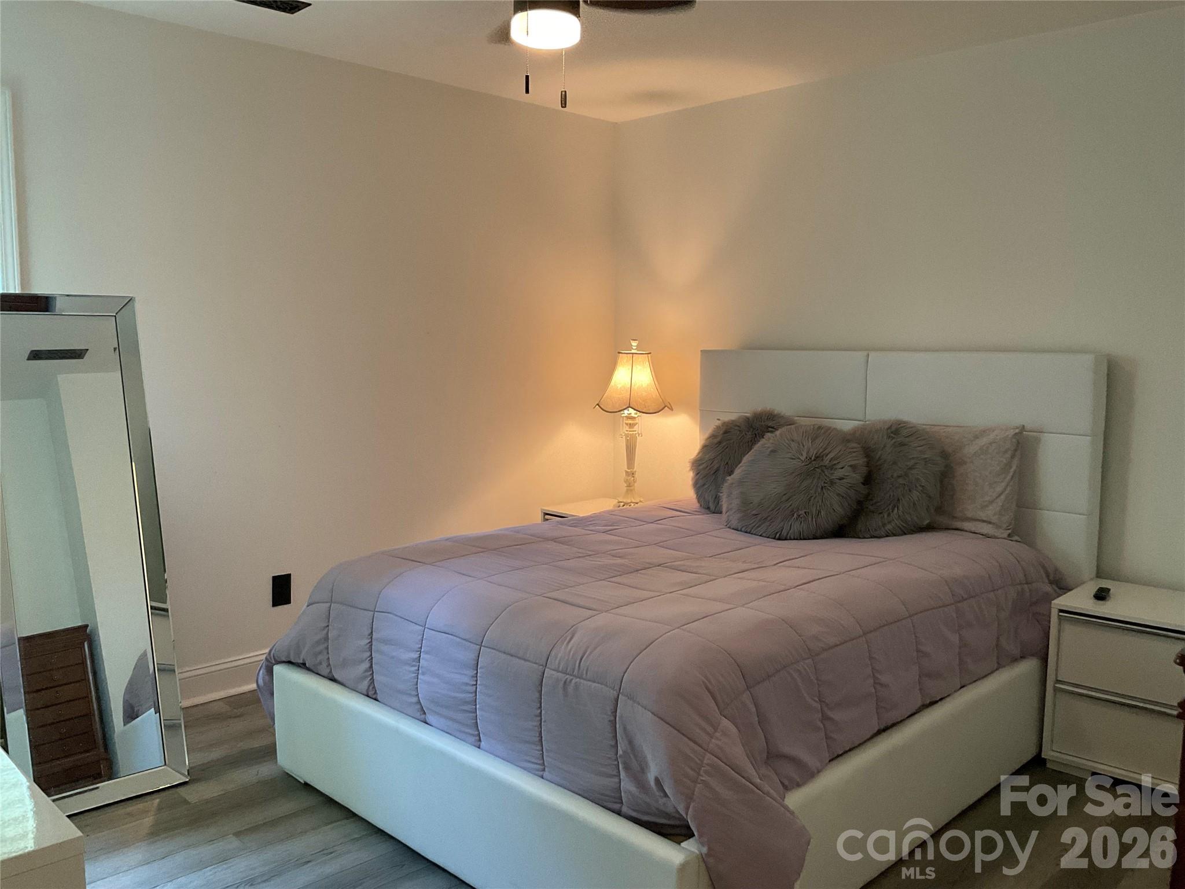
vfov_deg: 48.2
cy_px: 444
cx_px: 592
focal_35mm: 29
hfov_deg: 61.7
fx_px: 993
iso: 160
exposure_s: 1/60
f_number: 1.8
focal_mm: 3
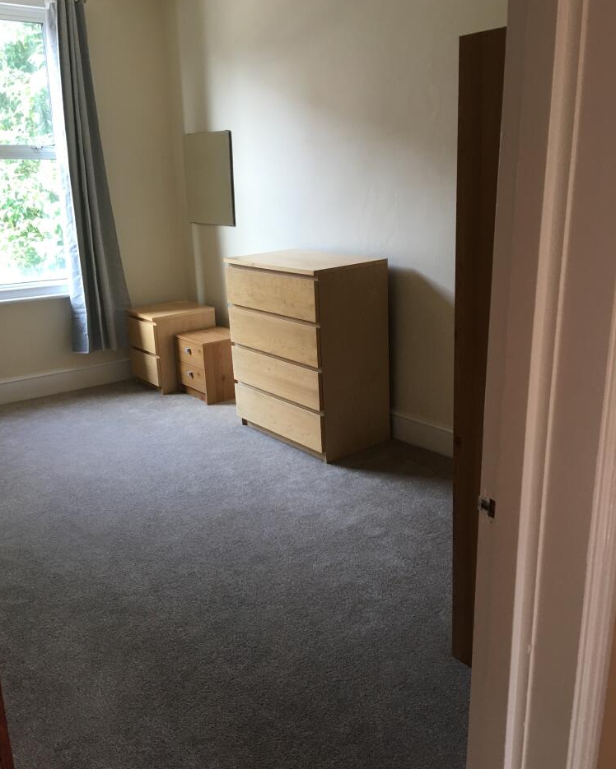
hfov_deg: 47.1
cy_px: 387
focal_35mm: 31
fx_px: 706
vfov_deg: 57.2
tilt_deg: -15.3
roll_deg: +1.7
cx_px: 301
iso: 40
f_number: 2.2
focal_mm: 4.15
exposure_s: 1/33
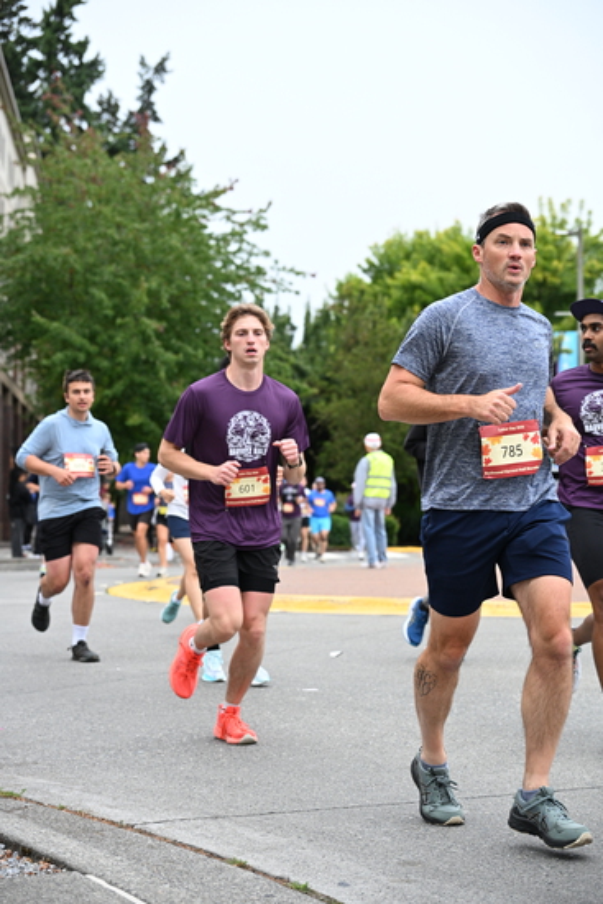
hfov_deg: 20.9
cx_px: 302
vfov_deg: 31.0
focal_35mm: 65
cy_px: 452
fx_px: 1632
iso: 1600
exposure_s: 1/800
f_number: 4
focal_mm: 65
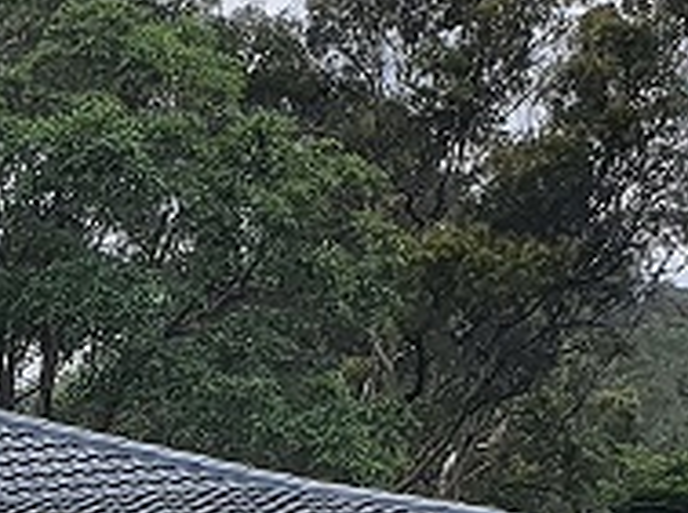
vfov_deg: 10.0
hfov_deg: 13.0
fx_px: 2757
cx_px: -521
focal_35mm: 139
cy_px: 946
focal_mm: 4.32
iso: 50
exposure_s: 1/1724
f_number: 2.4
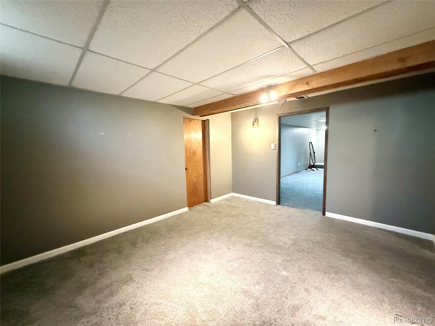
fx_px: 176
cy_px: 163
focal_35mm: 14
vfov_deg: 85.7
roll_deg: +1.5
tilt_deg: -4.8
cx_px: 218
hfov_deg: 102.1
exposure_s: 1/60
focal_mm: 2.22
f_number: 2.2
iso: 1250
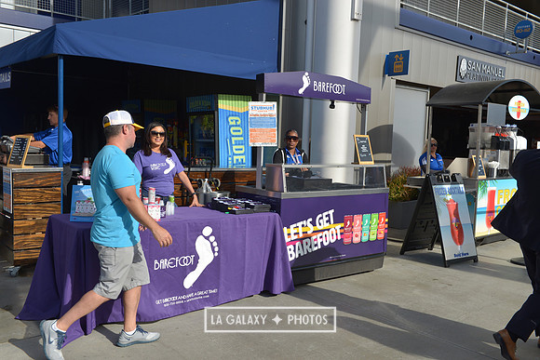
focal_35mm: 35
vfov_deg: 37.9
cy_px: 180
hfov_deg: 54.4
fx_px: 525
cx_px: 270
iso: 200
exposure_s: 1/400
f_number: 10
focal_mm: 35
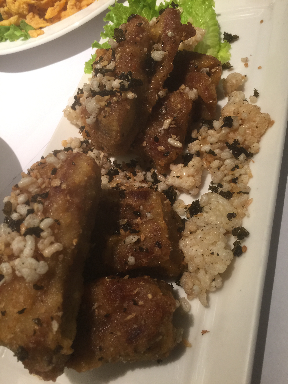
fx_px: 322
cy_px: 192
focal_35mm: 29
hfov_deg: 48.2
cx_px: 144
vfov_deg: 61.7
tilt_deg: -52.5
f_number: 2.2
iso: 40
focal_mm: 4.15
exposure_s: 1/40
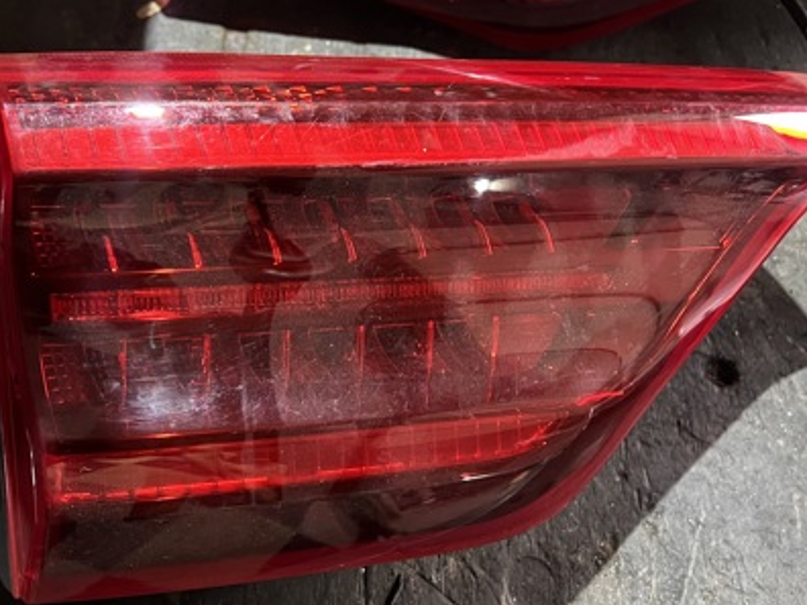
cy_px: 319
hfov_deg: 44.8
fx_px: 979
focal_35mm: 42
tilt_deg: -61.1
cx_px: 383
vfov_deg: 34.3
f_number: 1.5
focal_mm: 5.7
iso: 640
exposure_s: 1/33
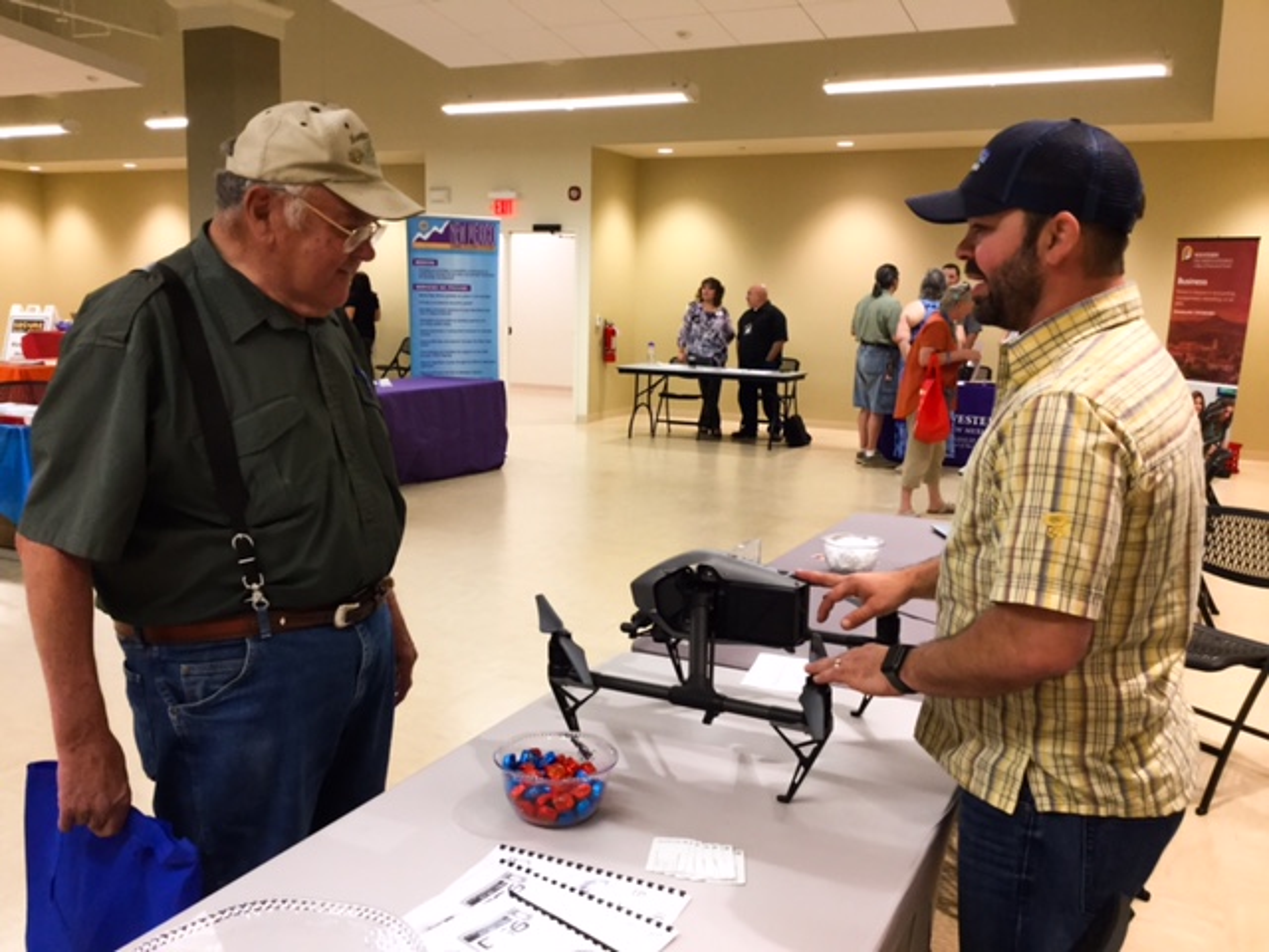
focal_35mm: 31
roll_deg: -1.8
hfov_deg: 58.4
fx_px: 1136
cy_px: 476
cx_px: 634
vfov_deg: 45.4
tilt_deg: -8.2
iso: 80
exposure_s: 1/30
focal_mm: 3.3
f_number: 2.4
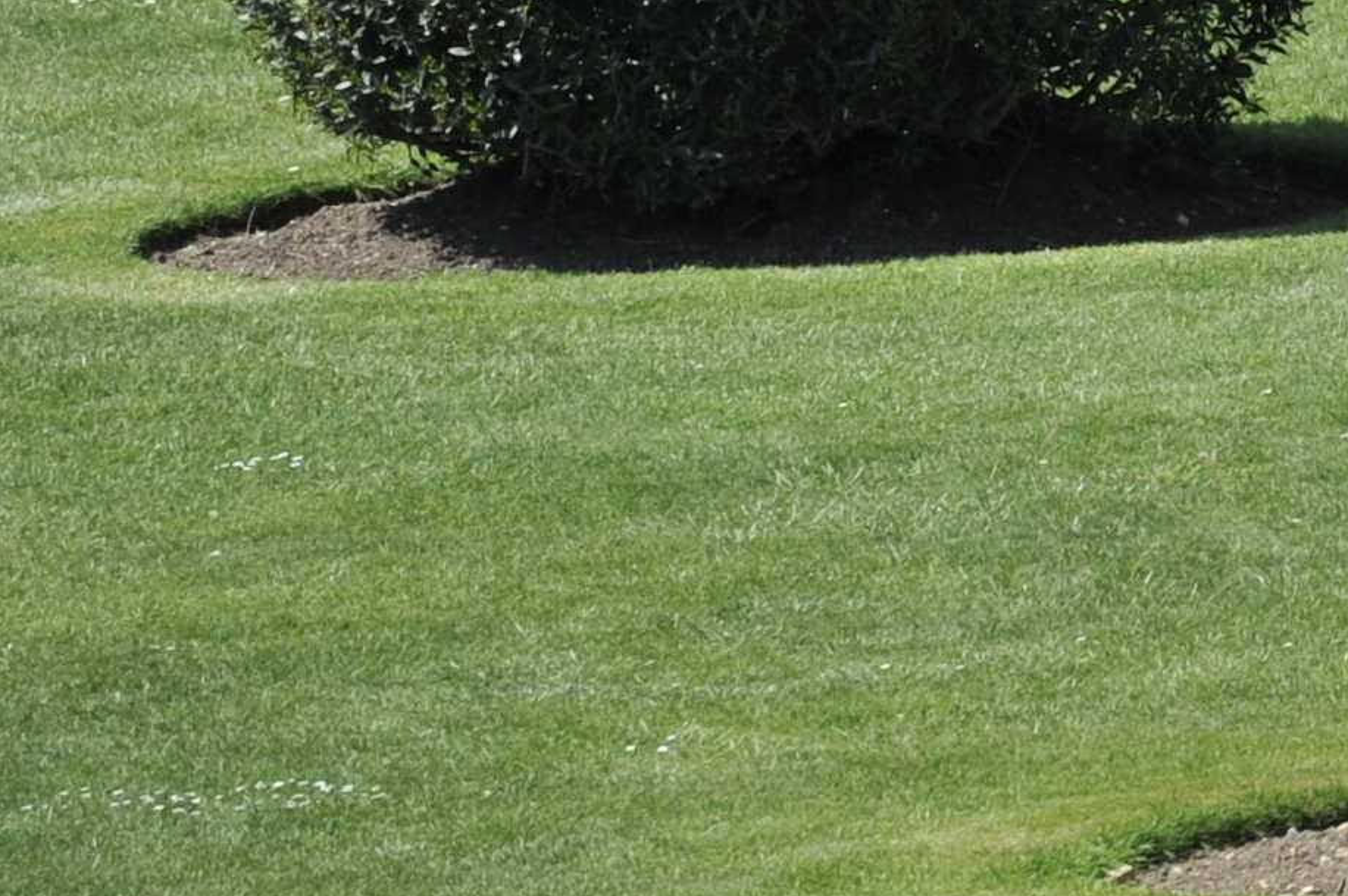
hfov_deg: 2.2
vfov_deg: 1.5
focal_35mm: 928
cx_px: 2750
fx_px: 34722
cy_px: -580
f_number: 5.6
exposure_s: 1/1250
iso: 400
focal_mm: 200
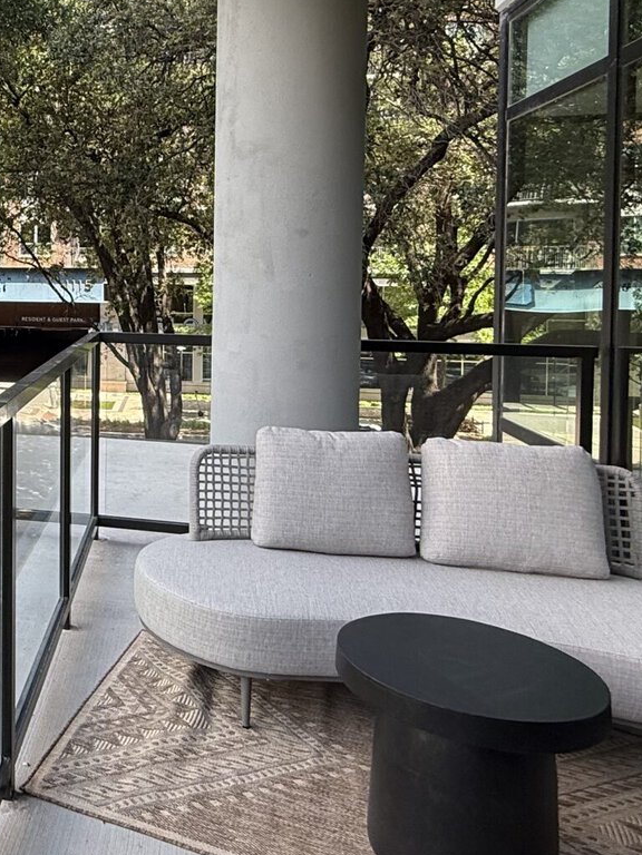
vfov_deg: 51.7
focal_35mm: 35
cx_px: -67
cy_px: 289
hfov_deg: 34.9
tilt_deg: -1.6
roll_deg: -0.2
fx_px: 865
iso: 64
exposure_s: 1/336
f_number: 2.2
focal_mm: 2.22
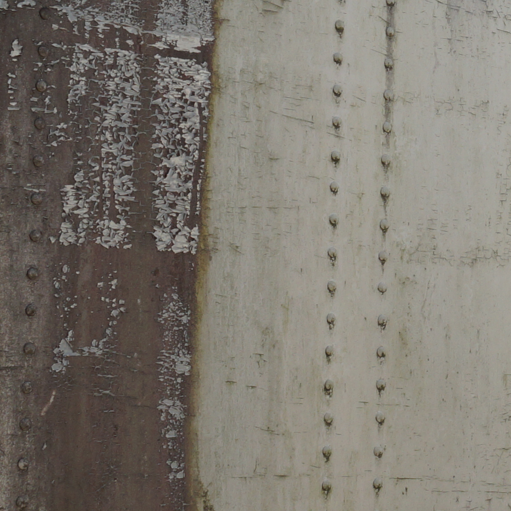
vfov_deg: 14.3
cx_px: 793
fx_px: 2021
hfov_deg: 13.5
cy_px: 116
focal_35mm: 121
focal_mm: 20
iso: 200
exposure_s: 1/160
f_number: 7.1
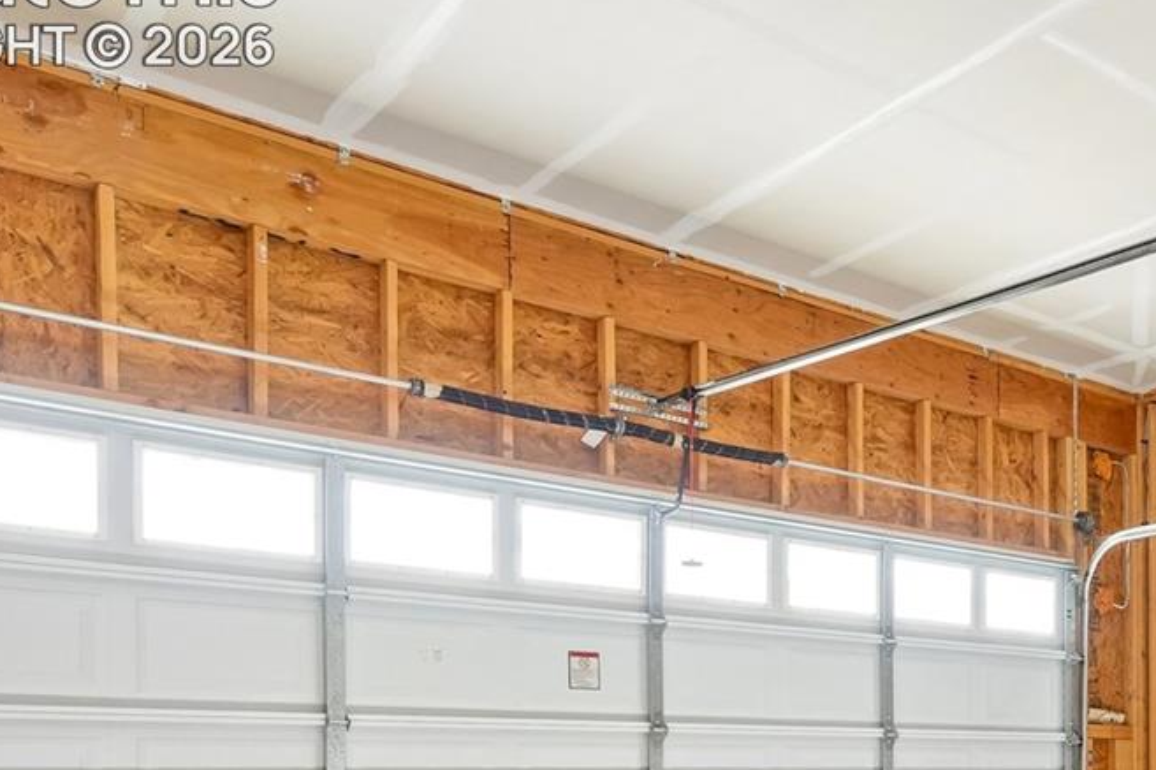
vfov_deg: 33.0
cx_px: 1161
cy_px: 770
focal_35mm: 37
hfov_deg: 44.1
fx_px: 1188
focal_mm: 10
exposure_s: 1/8
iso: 800
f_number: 8
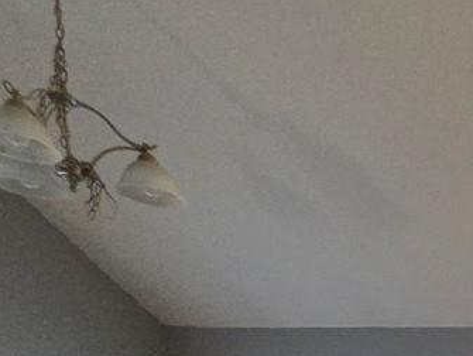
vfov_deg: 17.5
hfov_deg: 19.4
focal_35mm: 62
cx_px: 925
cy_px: 699
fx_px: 848
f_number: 2.2
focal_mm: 2.2
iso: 800
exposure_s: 1/60
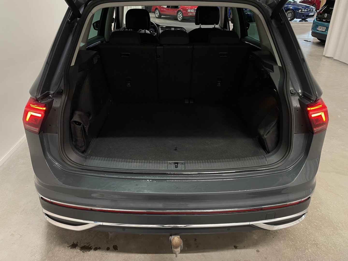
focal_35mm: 26
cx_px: 174
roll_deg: -0.2
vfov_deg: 53.1
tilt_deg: -27.1
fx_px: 261
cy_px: 130
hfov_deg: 67.3
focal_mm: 4.2
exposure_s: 1/50
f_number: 1.6
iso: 80
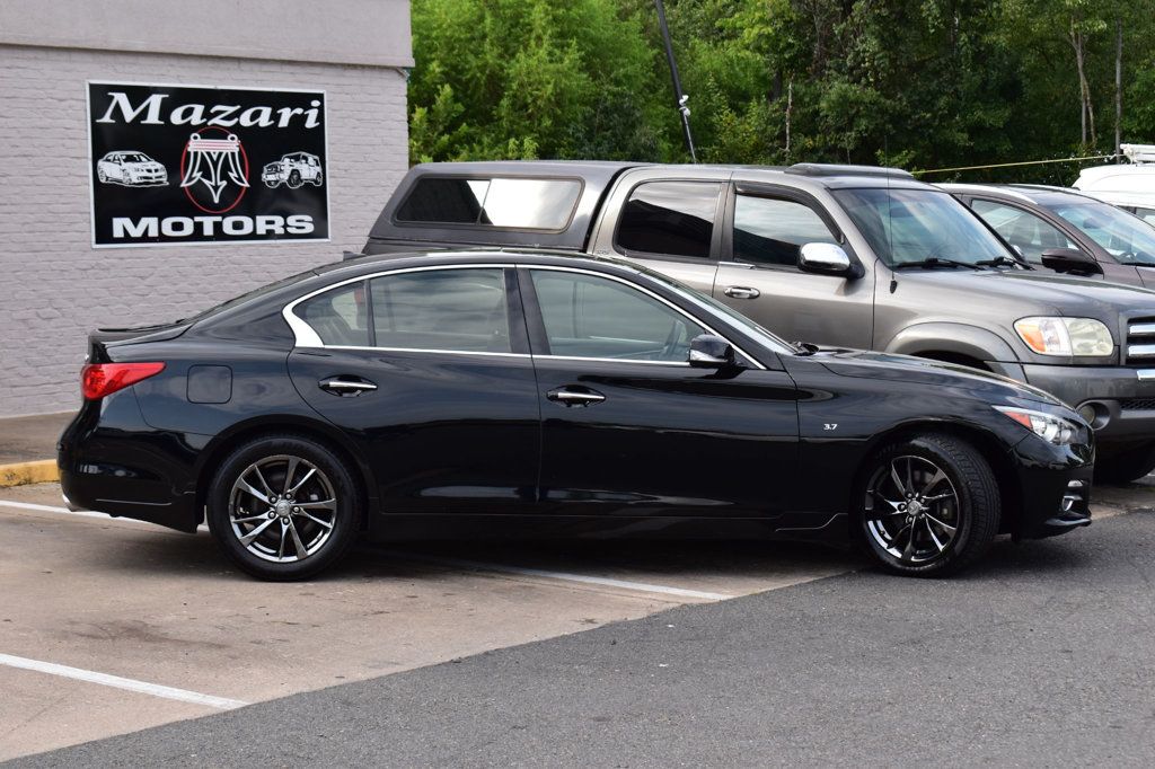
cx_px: 578
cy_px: 384
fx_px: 2309
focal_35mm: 72
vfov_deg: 18.9
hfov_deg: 28.1
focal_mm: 48
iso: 400
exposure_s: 1/320
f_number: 10
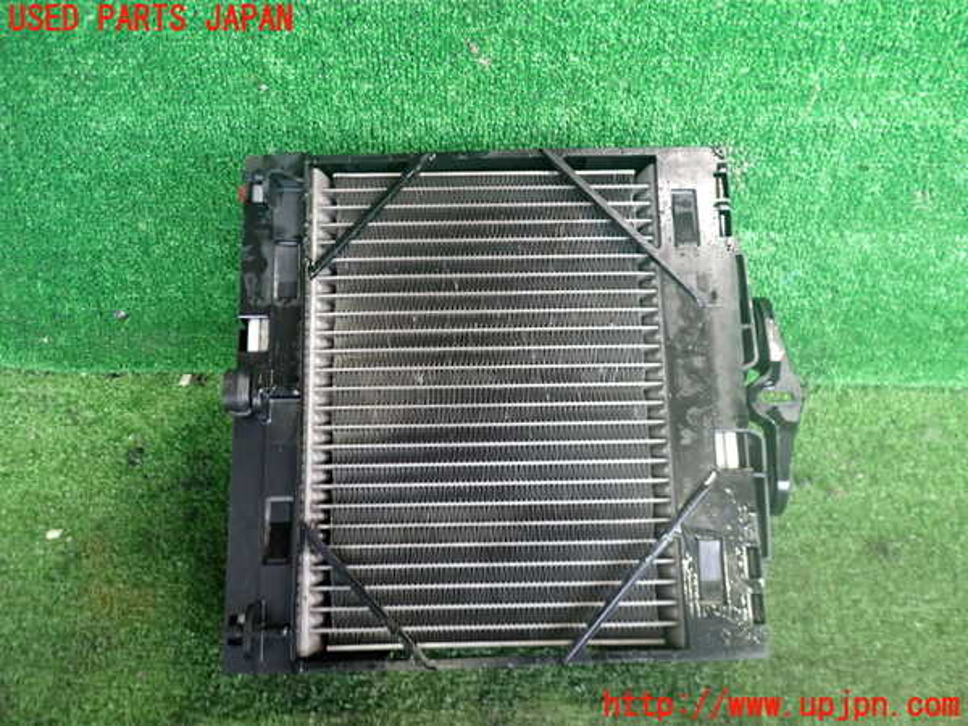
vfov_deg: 46.8
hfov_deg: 60.0
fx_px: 839
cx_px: 484
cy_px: 363
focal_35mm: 30
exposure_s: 1/30
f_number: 2.3
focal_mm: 5.4
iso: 320
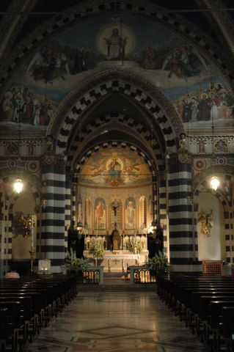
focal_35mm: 57
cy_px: 176
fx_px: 557
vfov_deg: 35.1
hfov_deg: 23.7
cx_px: 117
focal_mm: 38
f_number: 4.2
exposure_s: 1/15
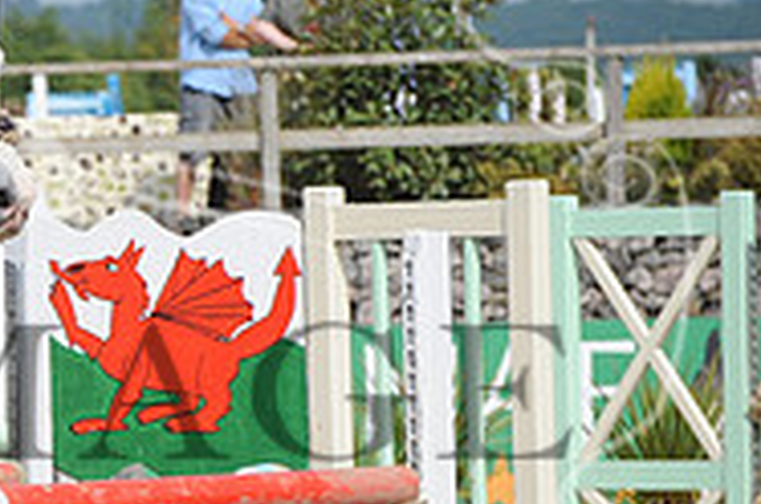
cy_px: 345
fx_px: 10171
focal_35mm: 482
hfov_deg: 4.3
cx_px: -354
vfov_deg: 2.8
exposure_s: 1/2000
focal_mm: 155
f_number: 5.6
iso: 320
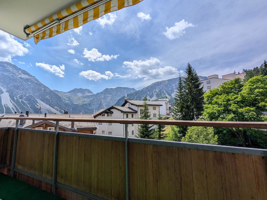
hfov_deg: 97.5
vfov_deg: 81.7
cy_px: 97
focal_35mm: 15
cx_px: 114
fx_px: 116
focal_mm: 2.02
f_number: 1.7
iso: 50
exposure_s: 1/4878
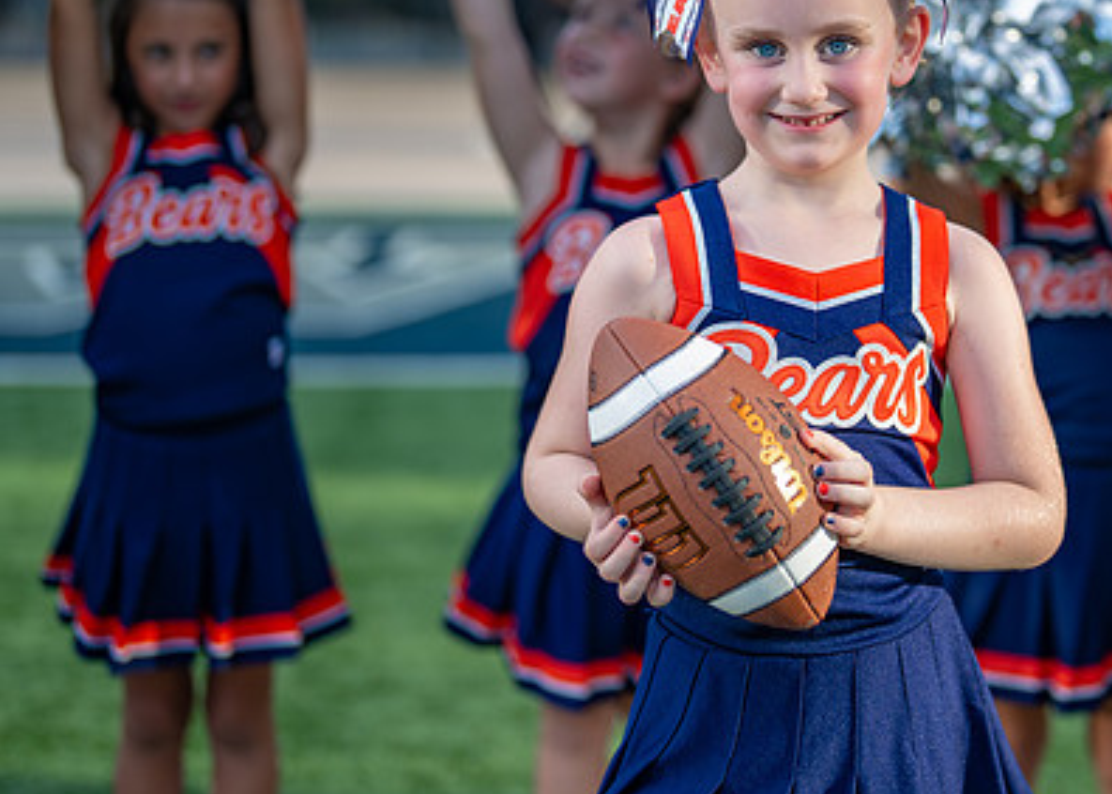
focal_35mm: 86
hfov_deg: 22.9
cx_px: 855
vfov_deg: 16.6
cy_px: 218
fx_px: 2716
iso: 160
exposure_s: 1/2500
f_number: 1.4
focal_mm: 50
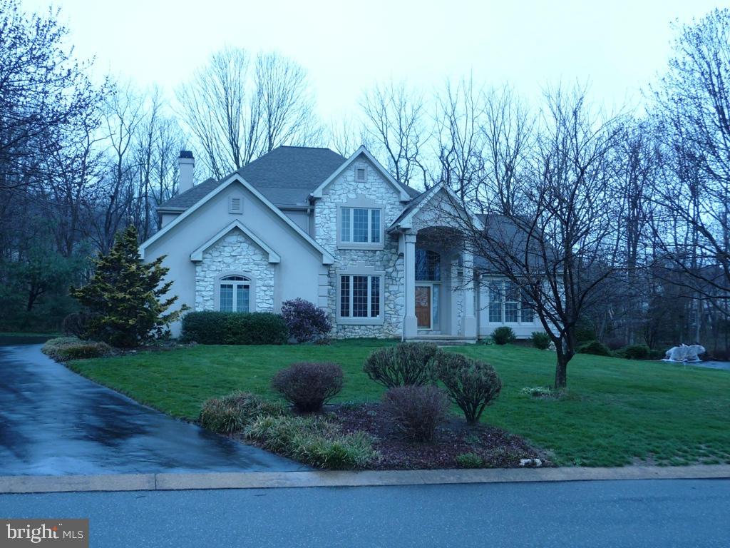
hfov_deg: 54.0
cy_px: 274
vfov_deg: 41.8
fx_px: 717
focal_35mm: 34
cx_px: 365
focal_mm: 5.6
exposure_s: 1/160
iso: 100
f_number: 3.6
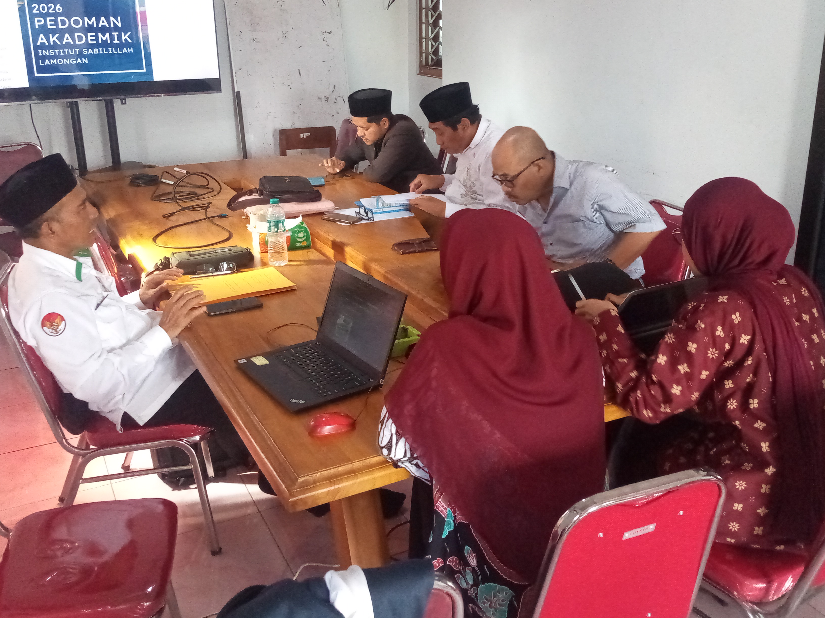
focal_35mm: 33
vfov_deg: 42.9
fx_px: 786
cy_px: 275
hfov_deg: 55.4
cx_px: 412
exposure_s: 1/50
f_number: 1.85
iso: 908
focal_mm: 3.64
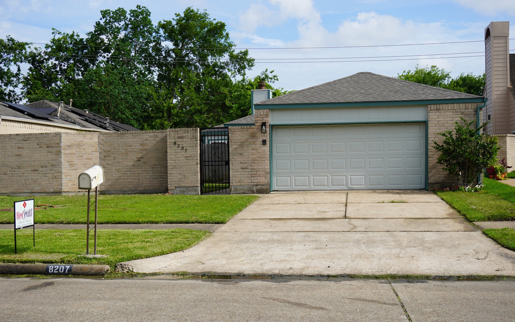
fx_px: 667
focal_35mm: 48
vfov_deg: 27.1
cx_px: 257
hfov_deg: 42.2
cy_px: 160
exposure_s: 1/640
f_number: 5.6
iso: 100
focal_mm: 31
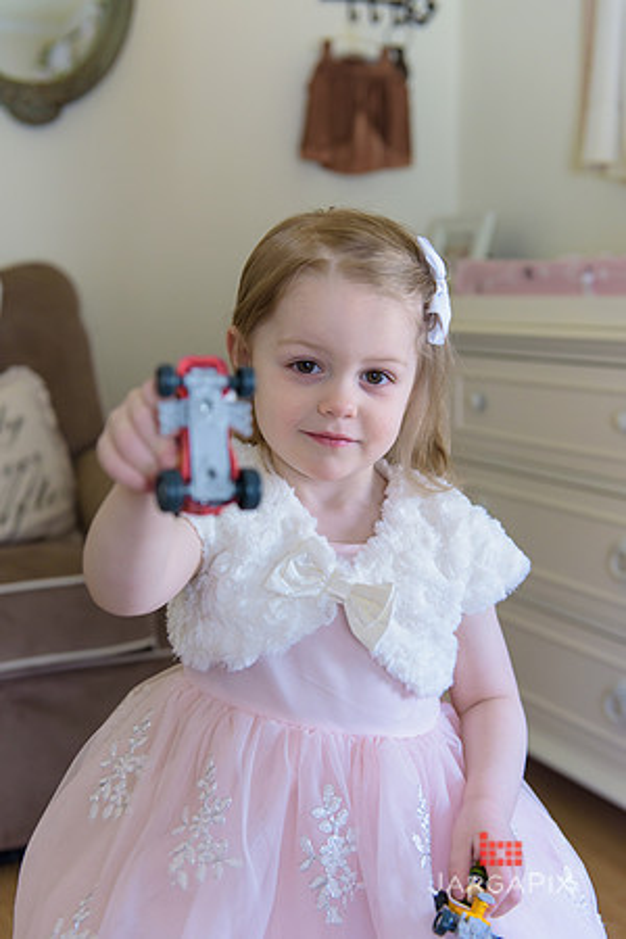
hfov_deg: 29.9
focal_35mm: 45
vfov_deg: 43.6
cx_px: 313
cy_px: 470
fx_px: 1174
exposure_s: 1/125
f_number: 3.2
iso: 1600
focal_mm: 45
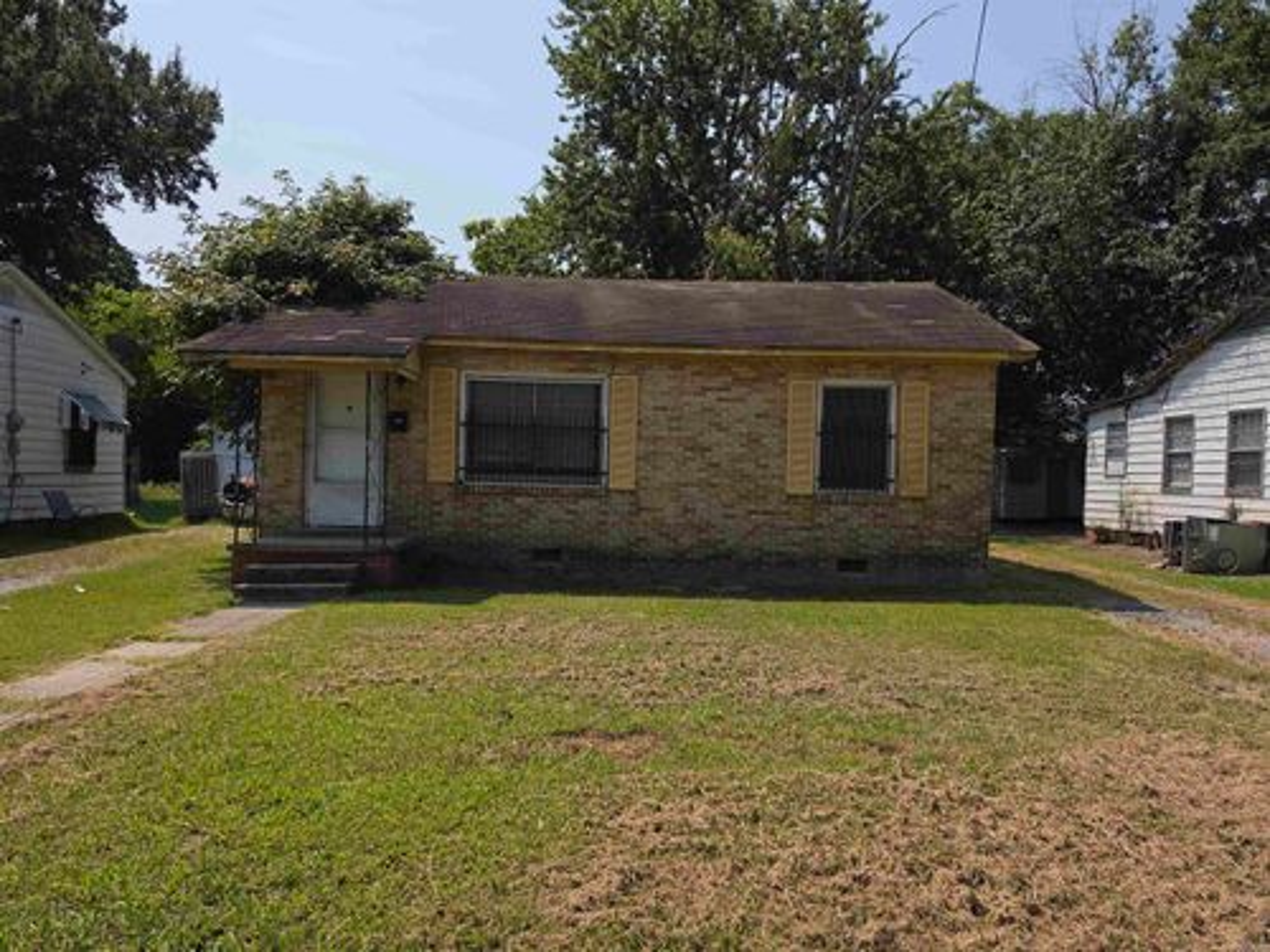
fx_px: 844
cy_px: 476
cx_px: 635
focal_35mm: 23
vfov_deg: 58.9
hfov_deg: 73.9
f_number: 1.4
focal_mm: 6.5
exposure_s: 1/1142
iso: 10
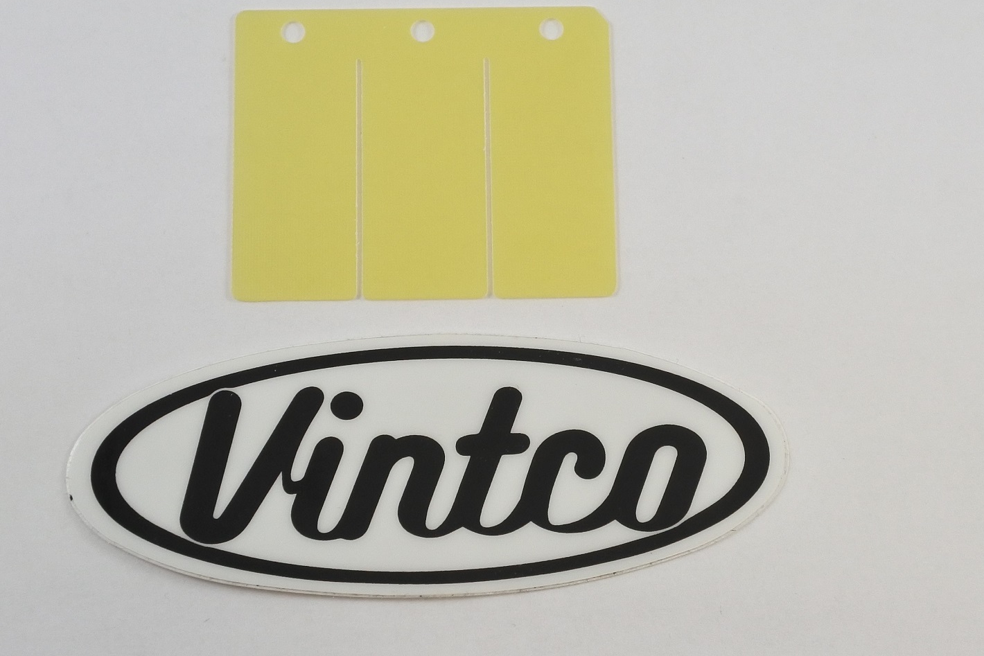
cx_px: 425
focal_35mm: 49
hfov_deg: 40.3
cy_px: 271
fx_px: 1339
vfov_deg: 27.5
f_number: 4.2
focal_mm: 15
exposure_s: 1/200
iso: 400
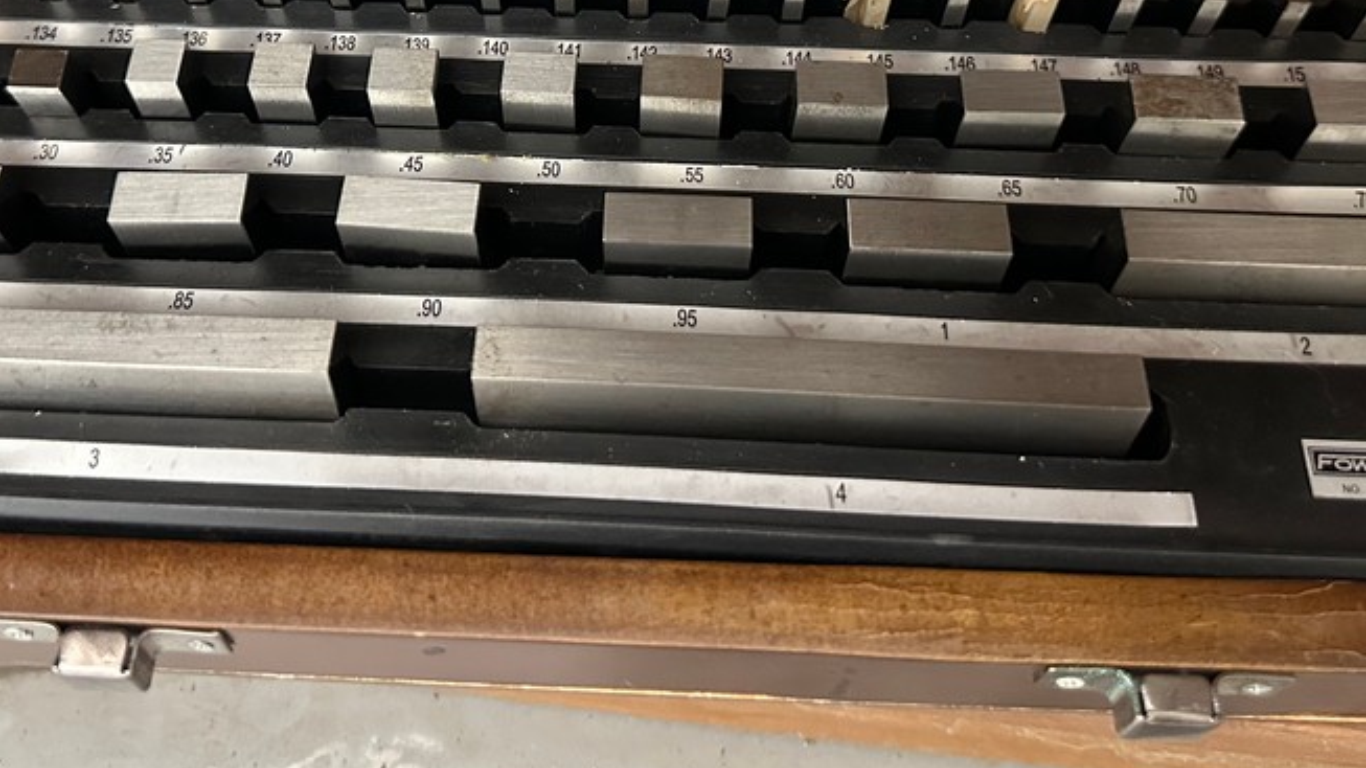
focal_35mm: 41
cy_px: 21
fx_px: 1485
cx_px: 598
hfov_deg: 49.3
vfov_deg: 27.5
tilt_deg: -56.3
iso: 640
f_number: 1.78
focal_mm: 6.86
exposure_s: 1/54
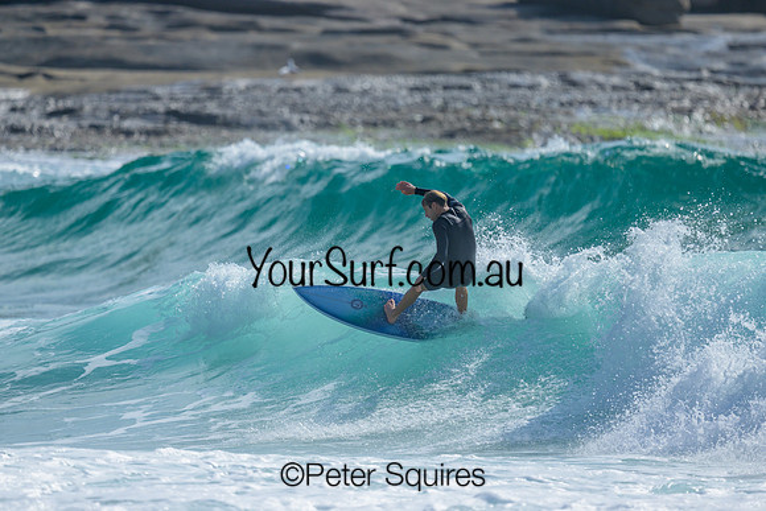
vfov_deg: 1.7
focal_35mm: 800
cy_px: 256
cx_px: 383
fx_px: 17025
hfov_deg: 2.6
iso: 180
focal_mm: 800
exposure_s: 1/2000
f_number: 6.3
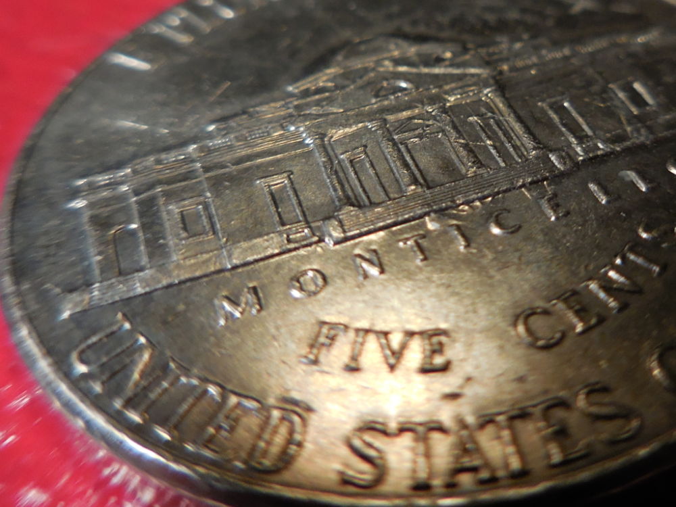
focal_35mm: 25
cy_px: 254
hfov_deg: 69.4
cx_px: 338
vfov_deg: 54.9
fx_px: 488
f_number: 3.3
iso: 125
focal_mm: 4.5
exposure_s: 1/30
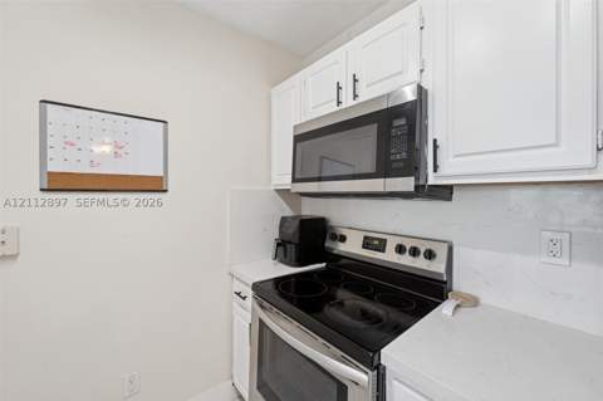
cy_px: 200
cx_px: 302
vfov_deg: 81.1
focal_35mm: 14
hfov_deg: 104.3
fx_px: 234
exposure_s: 1/8
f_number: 7.1
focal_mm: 14
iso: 250
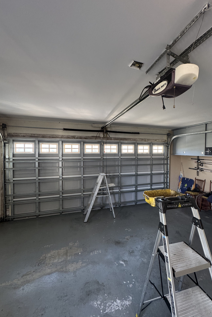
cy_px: 155
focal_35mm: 15
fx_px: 132
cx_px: 117
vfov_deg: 100.4
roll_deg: +0.2
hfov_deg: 77.1
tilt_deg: -2.5
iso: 200
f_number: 2.2
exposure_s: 1/60
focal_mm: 2.22
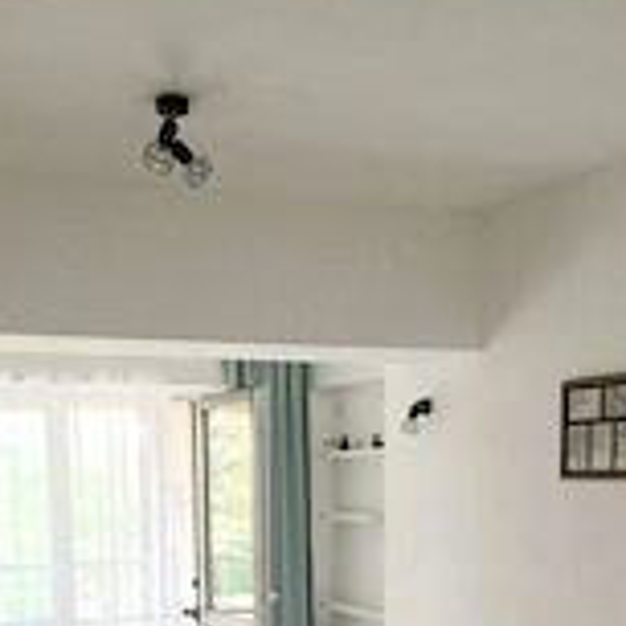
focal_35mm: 53
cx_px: 245
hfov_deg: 32.1
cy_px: 630
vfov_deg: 29.9
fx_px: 1084
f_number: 1.8
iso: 400
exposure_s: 1/50.3
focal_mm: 5.4
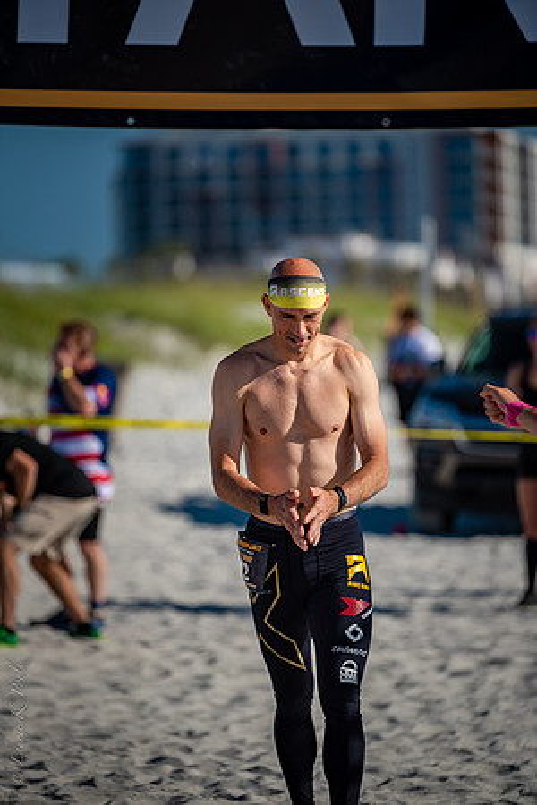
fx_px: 4475
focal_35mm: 200
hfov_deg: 6.9
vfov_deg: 10.3
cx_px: 268
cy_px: 402
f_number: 2.8
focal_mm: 200
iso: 280
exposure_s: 1/4000
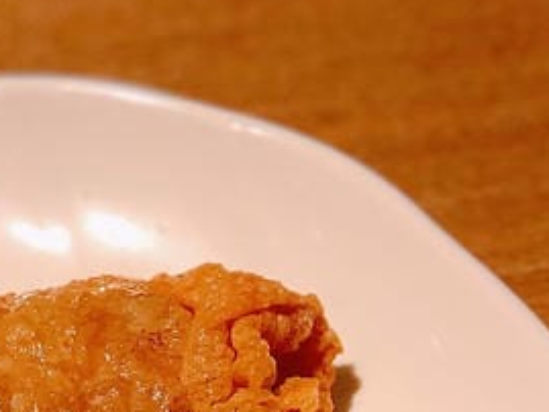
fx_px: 4030
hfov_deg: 7.7
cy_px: 528
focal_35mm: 254
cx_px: -76
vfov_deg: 5.8
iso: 50
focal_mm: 6.6
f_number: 2.8
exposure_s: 1/30
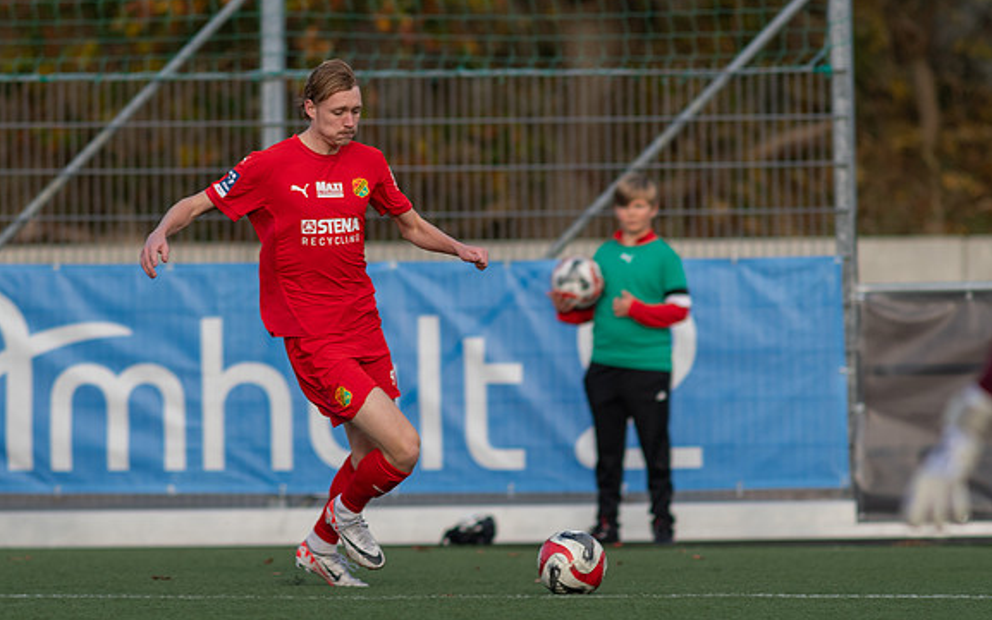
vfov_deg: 2.4
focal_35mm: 551
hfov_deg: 3.8
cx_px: 399
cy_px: 359
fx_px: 14901
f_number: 3.2
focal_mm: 300
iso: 360
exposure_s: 1/1600
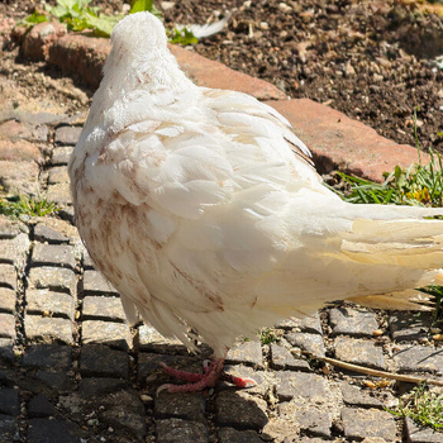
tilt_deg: -21.0
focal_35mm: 182
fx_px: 2635
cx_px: 221
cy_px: 159
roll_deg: +4.9
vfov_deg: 9.6
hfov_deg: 9.6
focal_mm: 16.89
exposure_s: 1/638
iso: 20
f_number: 2.8
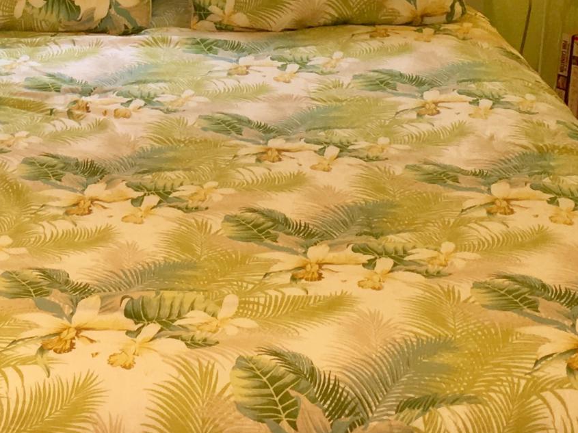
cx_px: 117
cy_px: -107
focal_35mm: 103
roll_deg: -0.6
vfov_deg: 13.9
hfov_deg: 18.9
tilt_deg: -9.3
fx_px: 1719
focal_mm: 4.15
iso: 40
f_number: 2.2
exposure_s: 1/30
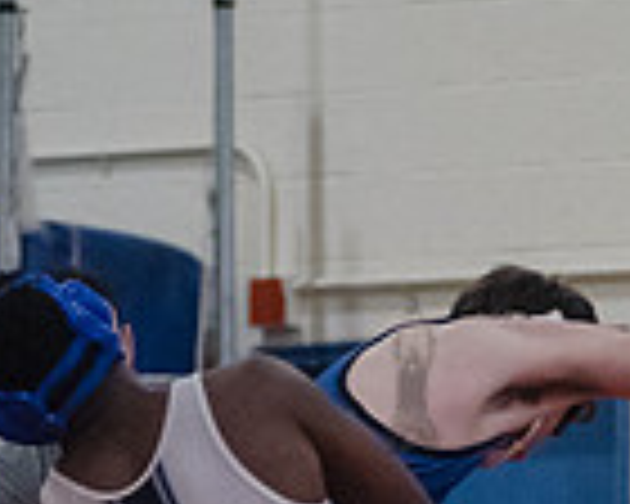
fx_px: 7421
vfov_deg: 3.9
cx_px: 720
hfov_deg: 4.8
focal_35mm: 398
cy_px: 745
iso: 6400
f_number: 3.2
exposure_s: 1/400
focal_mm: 80
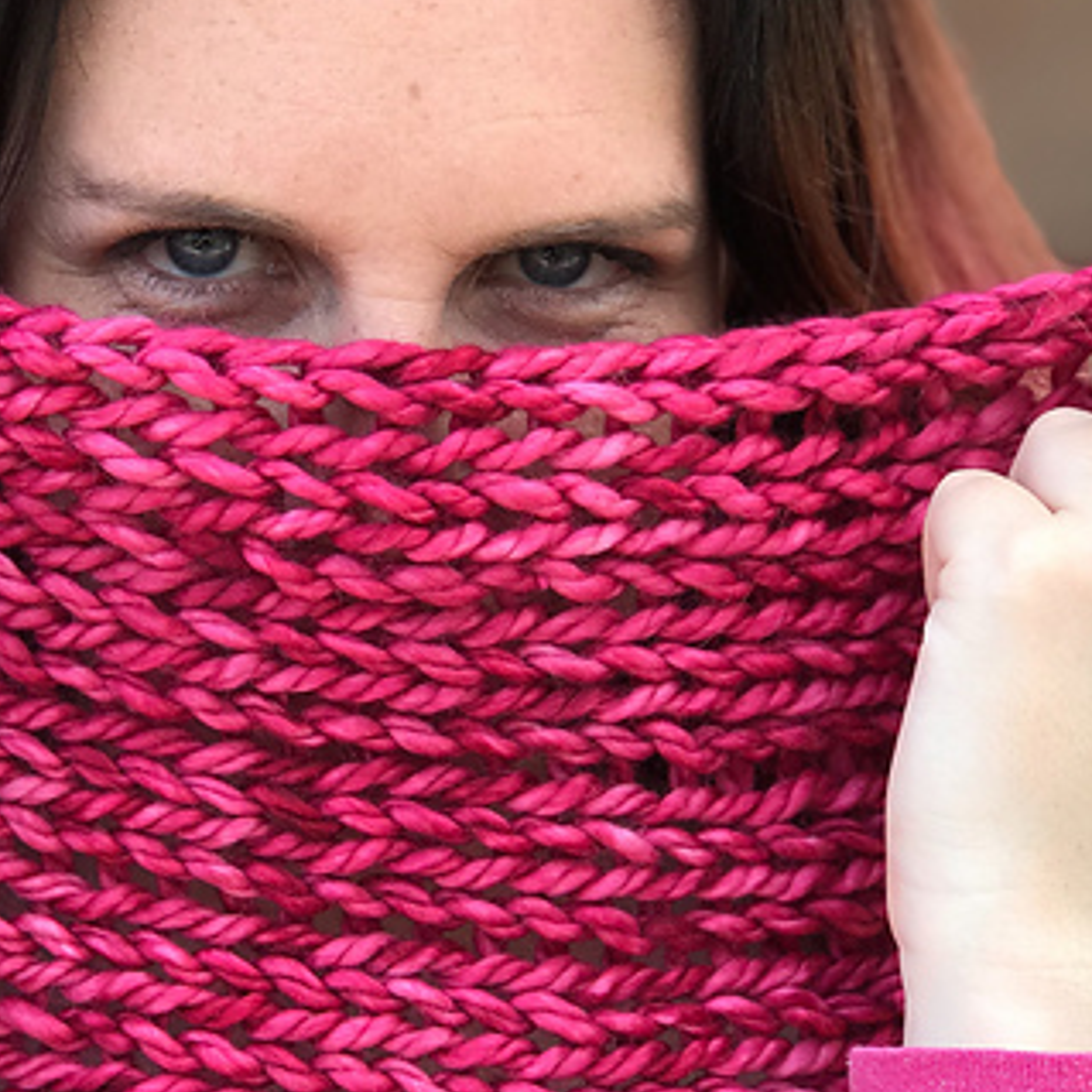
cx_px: 274
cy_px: 640
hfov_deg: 17.1
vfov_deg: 17.2
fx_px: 3605
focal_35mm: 101
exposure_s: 1/201
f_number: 2.8
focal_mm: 6.6
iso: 20
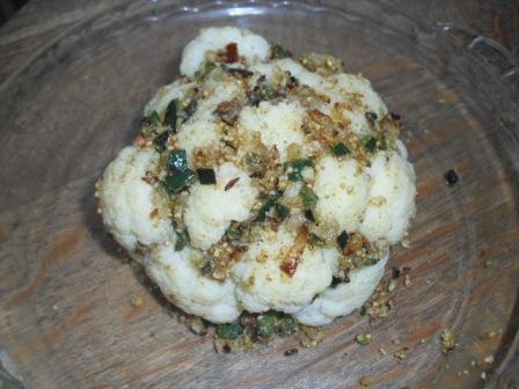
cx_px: 260
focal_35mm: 36
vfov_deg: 39.7
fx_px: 540
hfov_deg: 51.4
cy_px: 194
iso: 100
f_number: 3.1
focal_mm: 6.3
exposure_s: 1/200
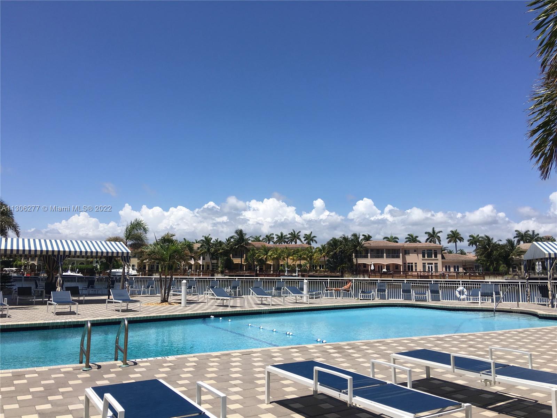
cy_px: 209
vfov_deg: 48.2
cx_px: 278
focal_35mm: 29
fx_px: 467
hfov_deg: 61.7
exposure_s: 1/2564
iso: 25
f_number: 2.2
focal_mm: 4.15
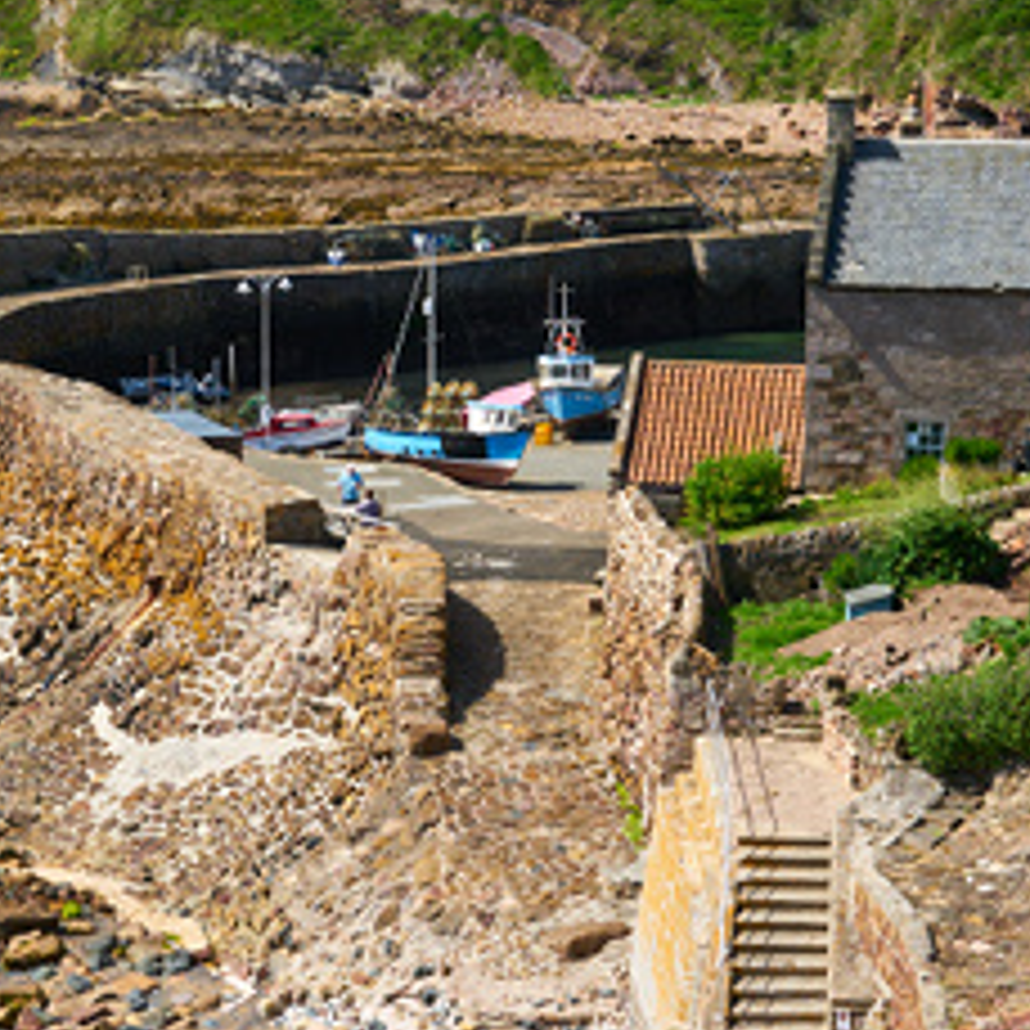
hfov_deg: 19.0
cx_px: 355
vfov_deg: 19.1
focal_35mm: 91
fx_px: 3063
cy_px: 533
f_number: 8
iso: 100
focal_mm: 35
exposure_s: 1/60
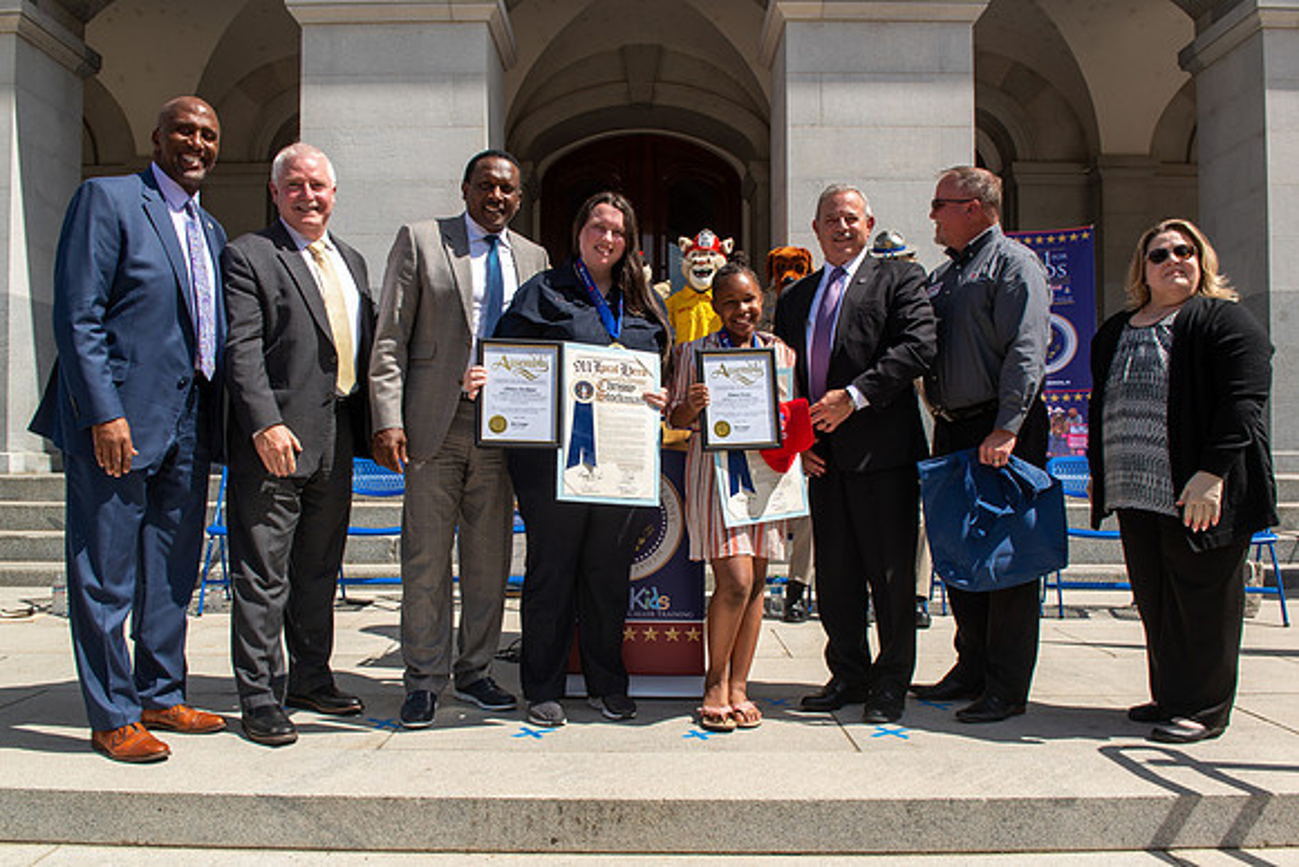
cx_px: 640
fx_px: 1020
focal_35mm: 28
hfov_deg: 65.0
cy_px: 462
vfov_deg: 46.0
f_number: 8
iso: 100
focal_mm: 26
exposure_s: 1/250
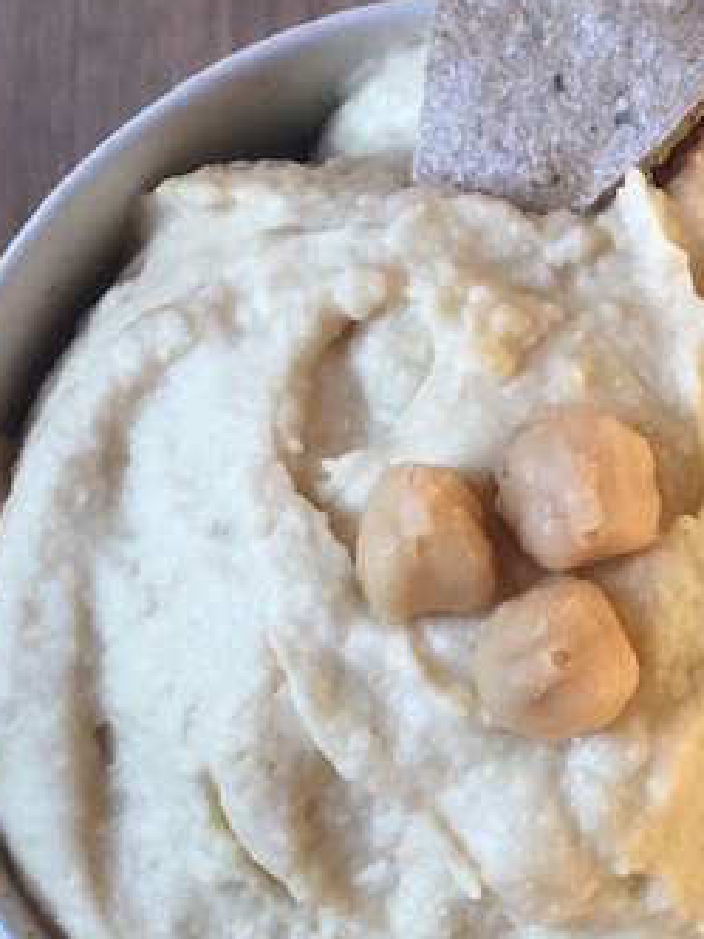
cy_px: 648
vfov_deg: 17.8
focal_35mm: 110
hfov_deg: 13.4
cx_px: 548
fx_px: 2983
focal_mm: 6.6
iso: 80
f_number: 2.8
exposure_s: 1/30
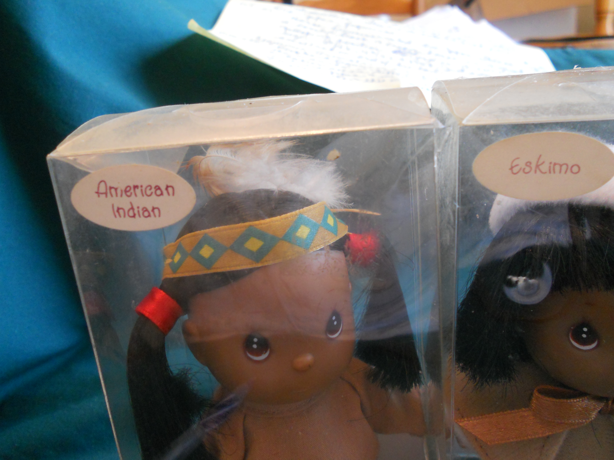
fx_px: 568
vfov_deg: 44.2
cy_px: 230
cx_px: 307
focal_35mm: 32
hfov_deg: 56.8
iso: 320
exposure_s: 1/30
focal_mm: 5.8
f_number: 3.5
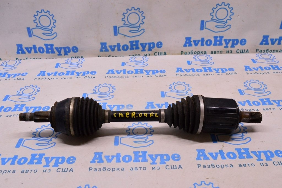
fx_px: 282
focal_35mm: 36
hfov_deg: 53.2
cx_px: 141
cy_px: 94
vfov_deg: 36.8
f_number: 8
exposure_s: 1/125
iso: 1600
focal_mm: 24
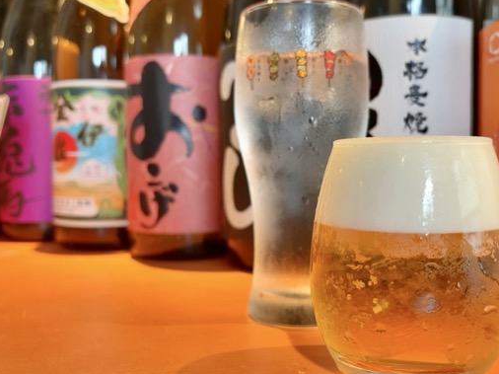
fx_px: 519
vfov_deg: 39.6
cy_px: 193
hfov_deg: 51.3
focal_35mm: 36
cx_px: 276
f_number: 1.6
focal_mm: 5.96
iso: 100
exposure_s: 1/100
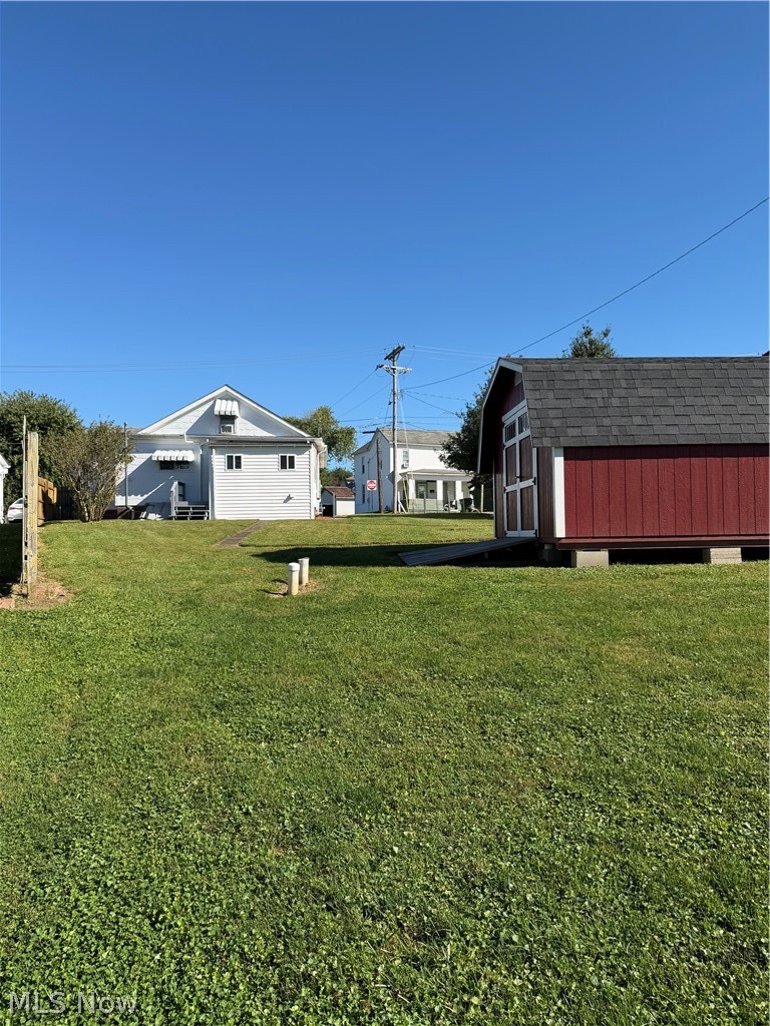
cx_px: 385
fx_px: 712
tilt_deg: +1.1
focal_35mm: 24
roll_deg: +0.2
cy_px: 513
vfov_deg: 71.6
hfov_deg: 56.8
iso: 80
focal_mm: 6.76
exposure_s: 1/3425
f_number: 1.78
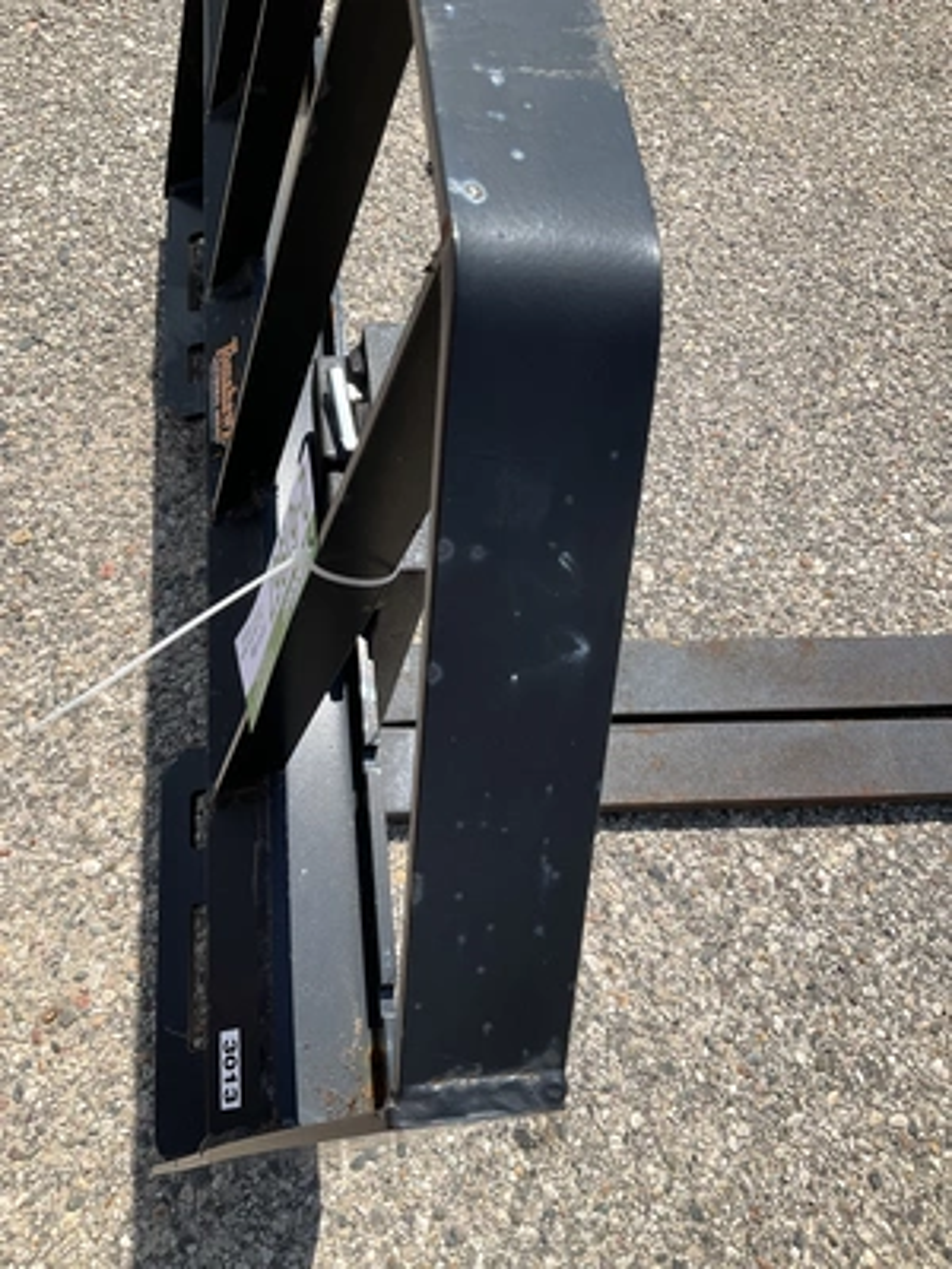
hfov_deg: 48.2
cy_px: 634
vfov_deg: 61.7
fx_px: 1063
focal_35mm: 29
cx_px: 476
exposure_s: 1/1534
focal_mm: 3
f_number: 1.8
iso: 25
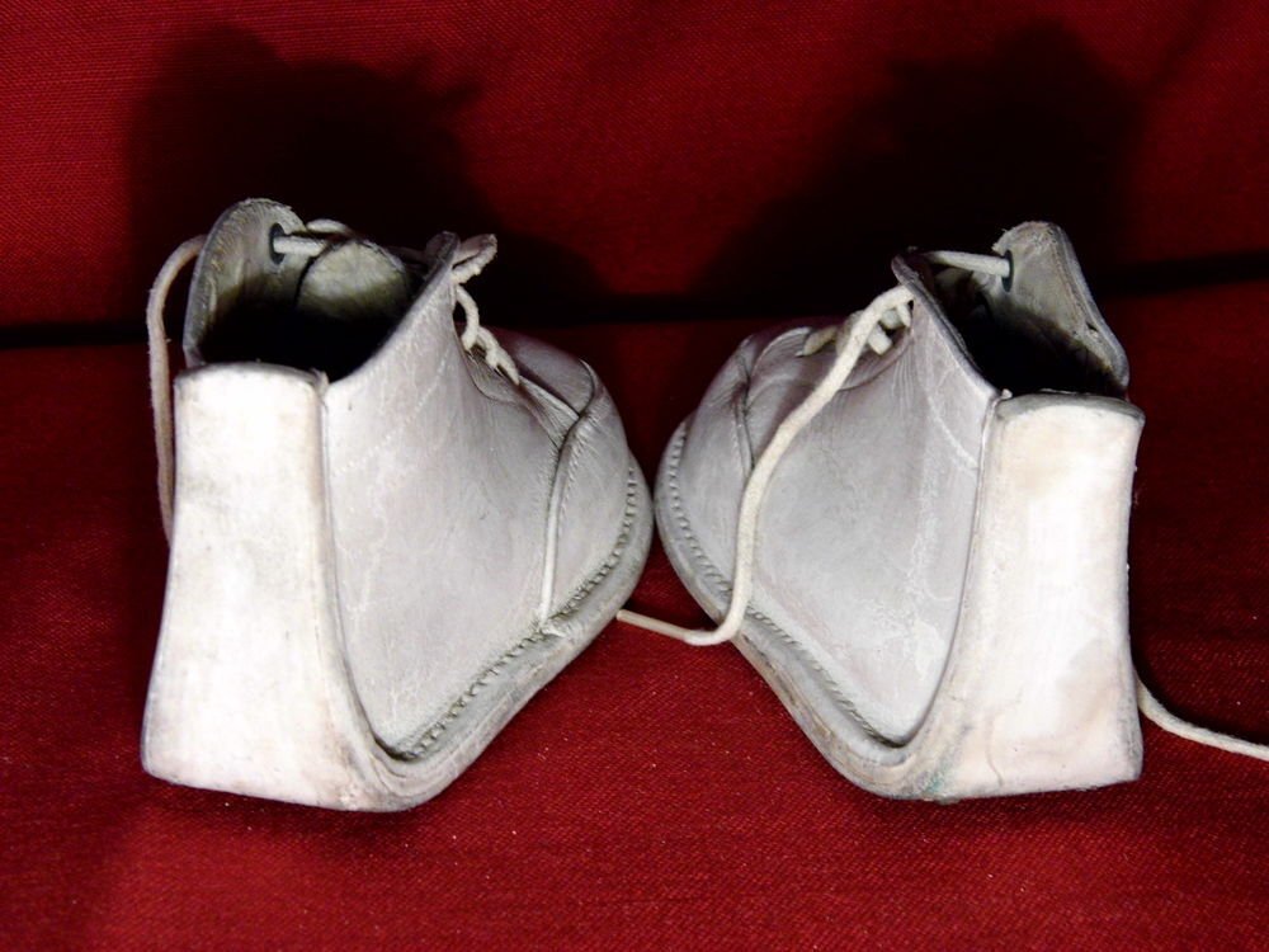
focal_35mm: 81
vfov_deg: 18.2
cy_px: 476
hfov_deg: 24.1
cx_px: 634
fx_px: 2969
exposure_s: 1/30
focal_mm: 14.6
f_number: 4.2
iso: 200
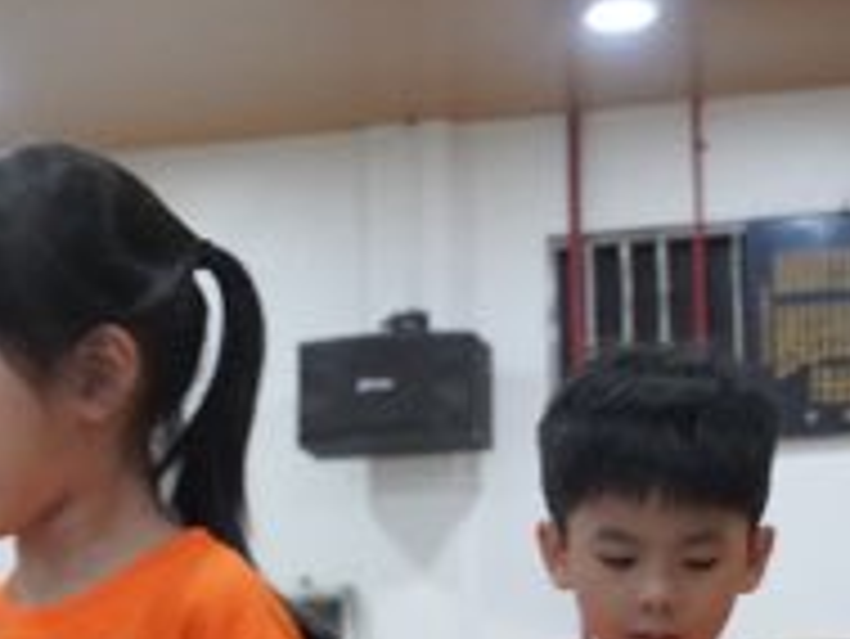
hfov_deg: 11.1
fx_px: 4324
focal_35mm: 176
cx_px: 63
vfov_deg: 8.4
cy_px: 522
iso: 6400
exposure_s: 1/160
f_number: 5.6
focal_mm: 48
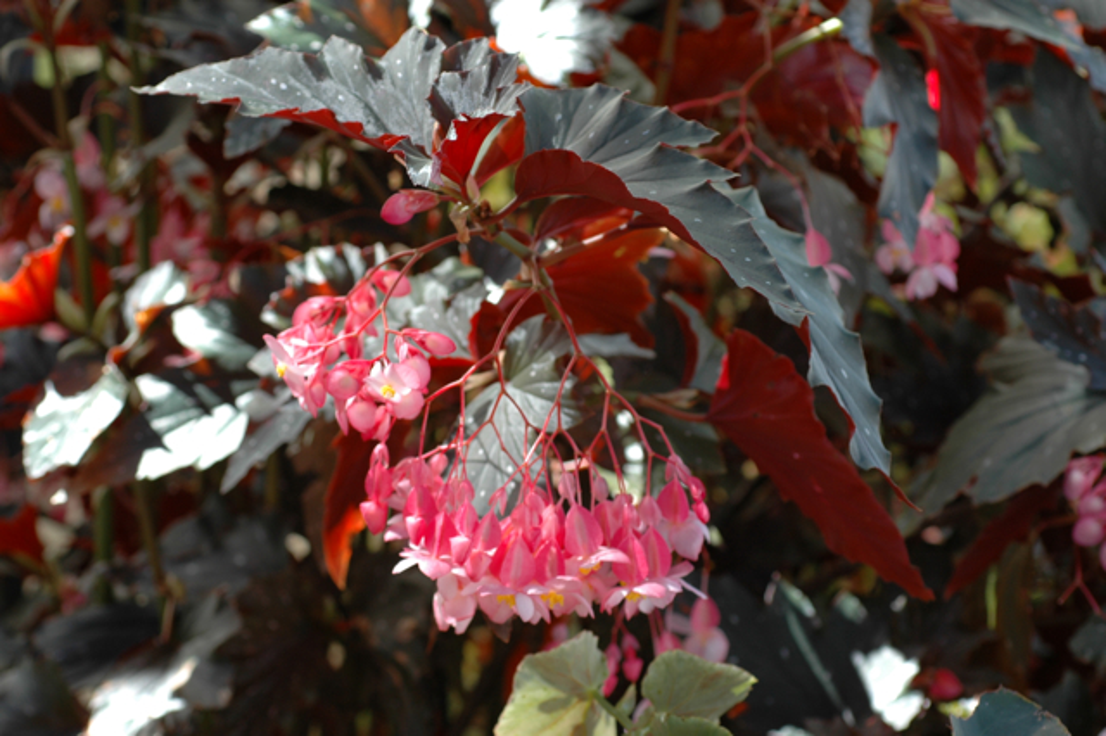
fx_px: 2763
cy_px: 368
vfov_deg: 15.2
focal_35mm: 90
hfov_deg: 22.6
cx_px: 553
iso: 200
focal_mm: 60
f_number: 5.6
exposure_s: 1/125
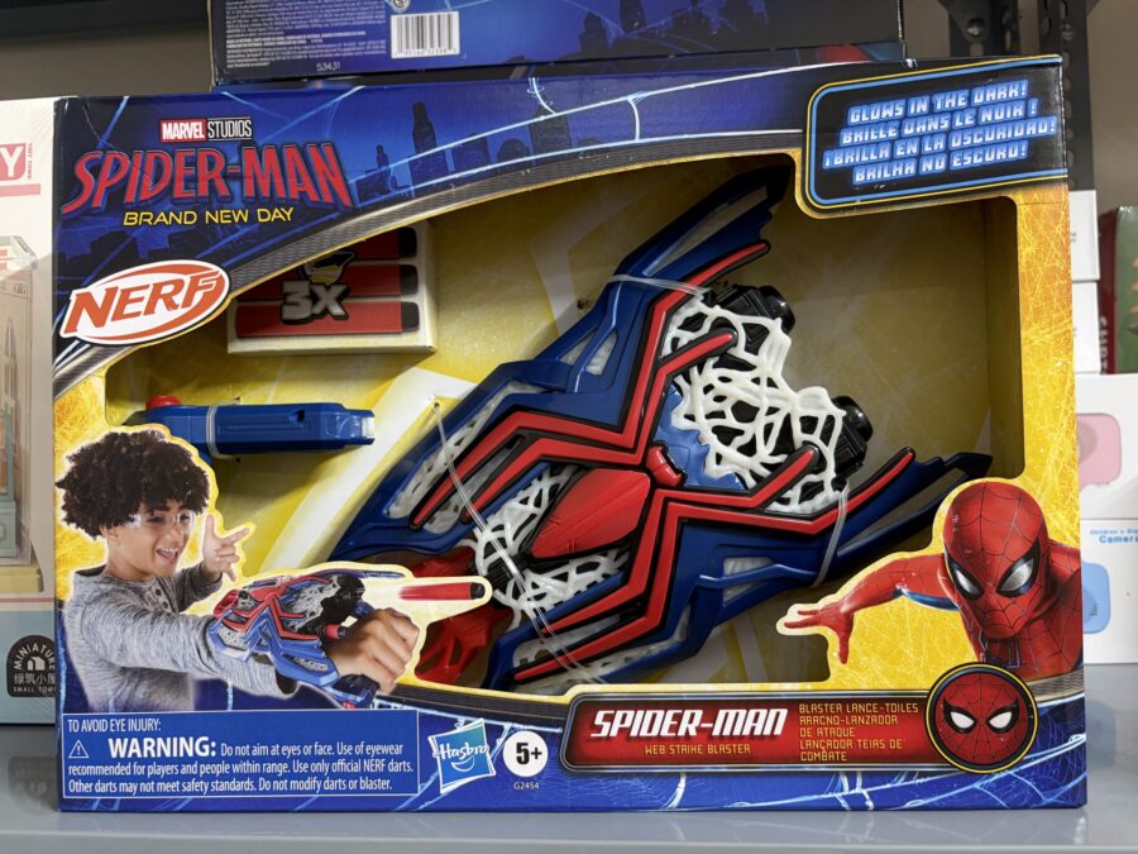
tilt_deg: +1.7
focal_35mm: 26
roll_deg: +2.4
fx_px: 855
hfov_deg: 67.3
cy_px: 427
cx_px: 569
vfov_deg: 53.1
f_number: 1.6
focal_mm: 5.96
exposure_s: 1/50
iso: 250
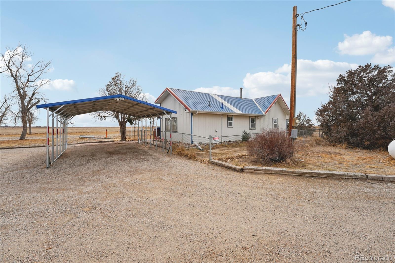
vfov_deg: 81.2
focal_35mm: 14
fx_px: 154
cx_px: 198
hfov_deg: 104.3
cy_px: 132
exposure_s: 1/400
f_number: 8
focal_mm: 14
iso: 100
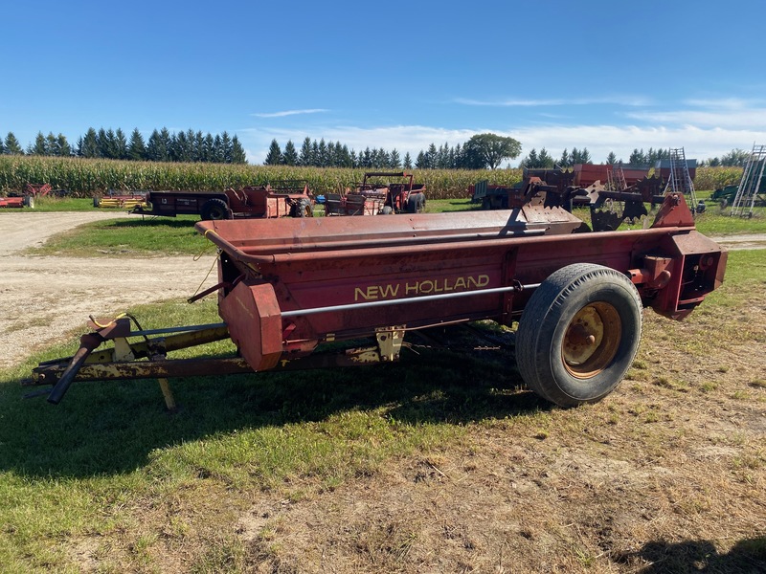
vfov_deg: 53.1
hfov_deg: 67.3
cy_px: 287
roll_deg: -1.5
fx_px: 575
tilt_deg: -8.4
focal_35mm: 26
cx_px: 383
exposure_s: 1/2222
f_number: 1.8
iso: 32
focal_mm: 4.25
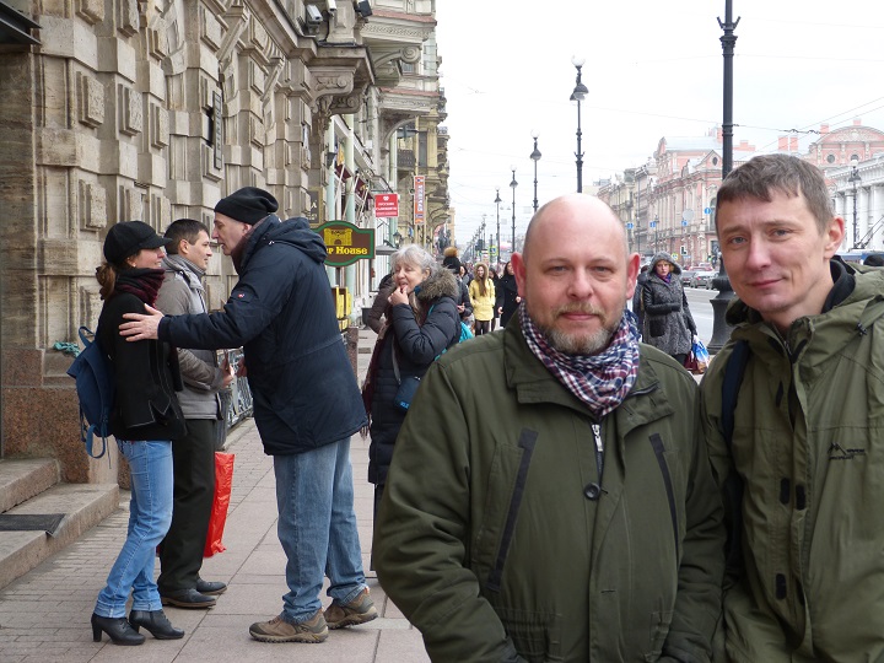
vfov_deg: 22.3
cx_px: 442
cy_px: 332
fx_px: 1685
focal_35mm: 66
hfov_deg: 29.4
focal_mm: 11.8
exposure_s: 1/100
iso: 100
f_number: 3.5
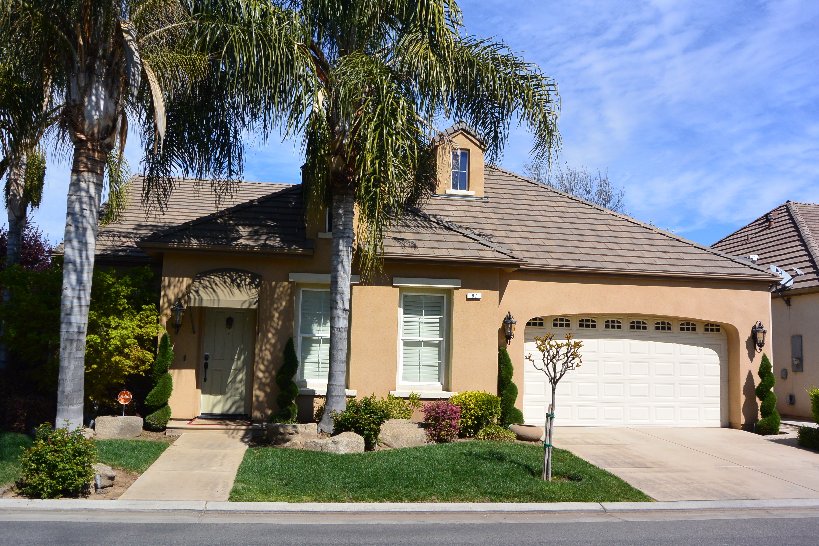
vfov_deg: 41.1
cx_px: 410
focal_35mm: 32
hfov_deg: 58.7
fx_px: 728
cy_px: 273
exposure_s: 1/1250
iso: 160
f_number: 5
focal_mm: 12.2
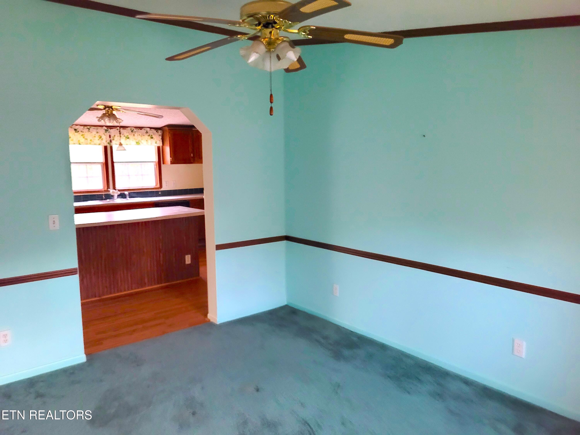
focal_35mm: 26
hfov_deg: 67.3
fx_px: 436
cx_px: 290
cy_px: 218
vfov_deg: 53.1
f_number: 1.8
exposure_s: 1/24
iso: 640
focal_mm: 5.4
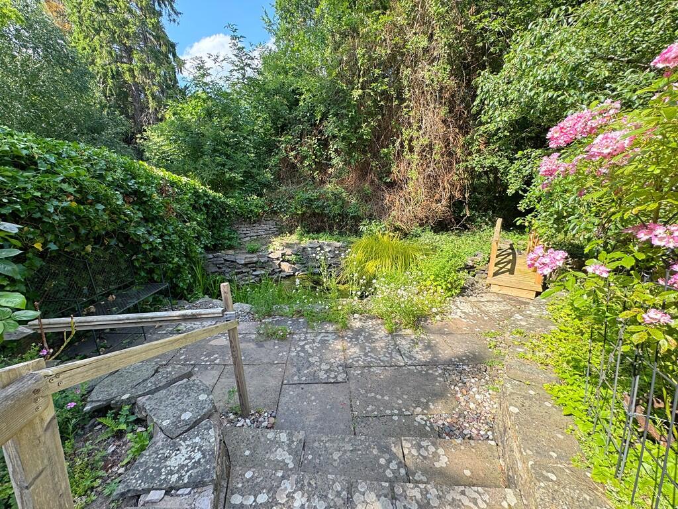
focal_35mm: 14
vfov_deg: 85.7
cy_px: 254
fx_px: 274
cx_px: 339
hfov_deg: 102.1
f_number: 2.2
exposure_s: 1/394
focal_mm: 2.22
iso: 40
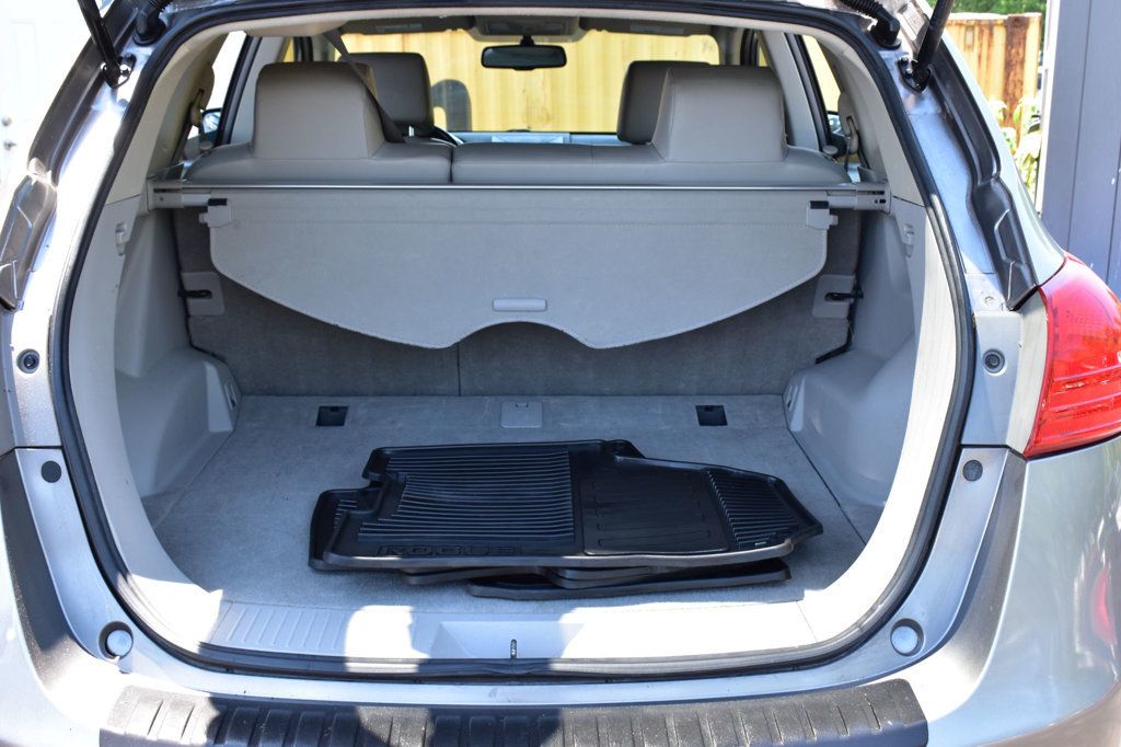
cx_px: 560
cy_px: 374
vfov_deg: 33.0
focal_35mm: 40
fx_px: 1261
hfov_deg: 47.9
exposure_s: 1/80
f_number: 8
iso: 400
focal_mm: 27
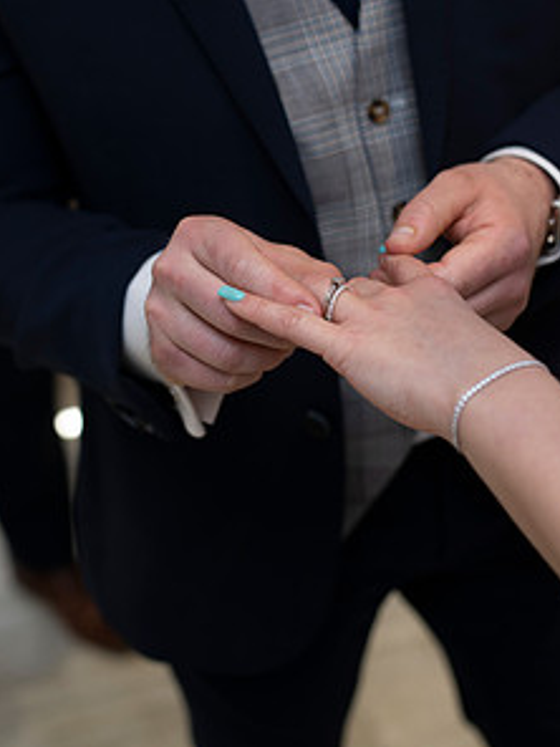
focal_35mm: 66
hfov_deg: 22.3
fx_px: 1424
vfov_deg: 29.3
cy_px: 303
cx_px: 298
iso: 200
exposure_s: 1/100
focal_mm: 35
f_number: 2.5
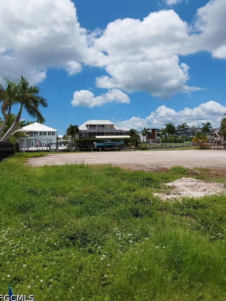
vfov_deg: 61.7
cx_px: 113
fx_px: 252
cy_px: 149
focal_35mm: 29
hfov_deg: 48.2
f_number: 1.9
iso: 50
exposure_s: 1/4564
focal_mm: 2.91
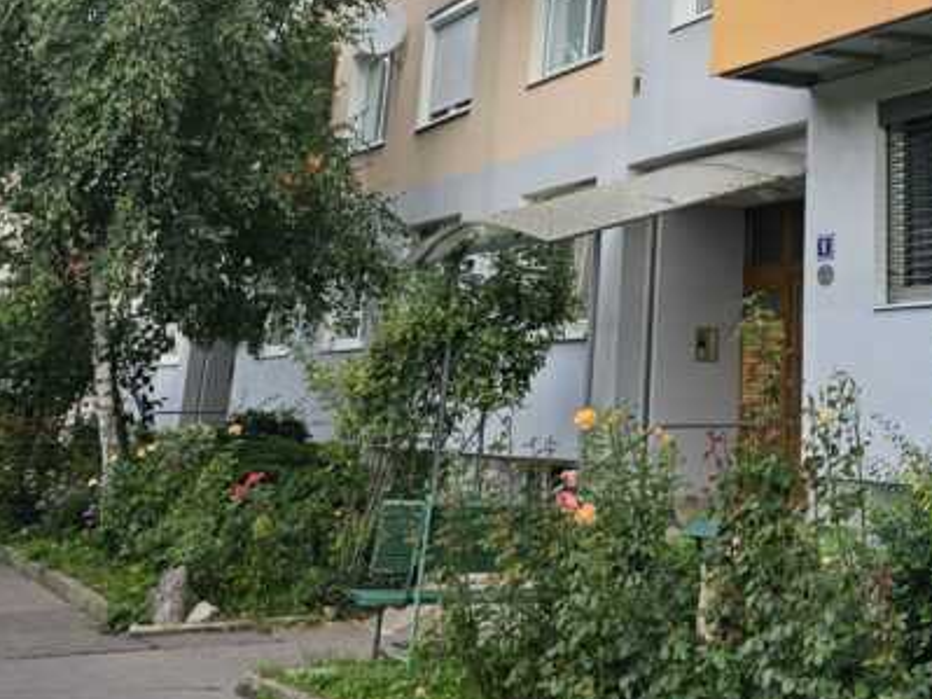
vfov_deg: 22.6
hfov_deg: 31.1
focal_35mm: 59
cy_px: -164
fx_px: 1588
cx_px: 855
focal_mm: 6.3
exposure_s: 1/180
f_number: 1.7
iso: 10
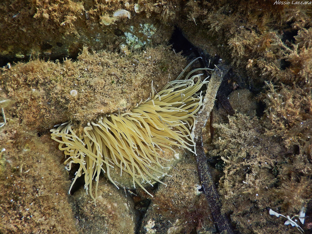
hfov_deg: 50.1
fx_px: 333
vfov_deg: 38.7
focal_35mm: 37
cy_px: 117
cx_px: 156
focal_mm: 6.6
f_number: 4.2
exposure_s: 1/100
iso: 125
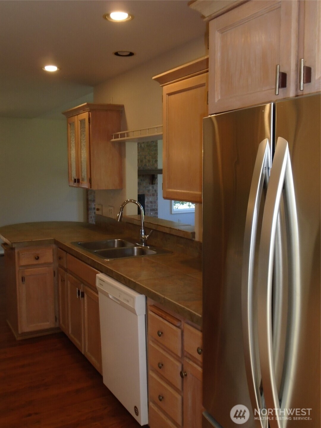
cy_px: 214
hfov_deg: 39.7
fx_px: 445
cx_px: 160
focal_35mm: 36
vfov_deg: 51.4
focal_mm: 6.4
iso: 200
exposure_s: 1/40
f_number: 3.8
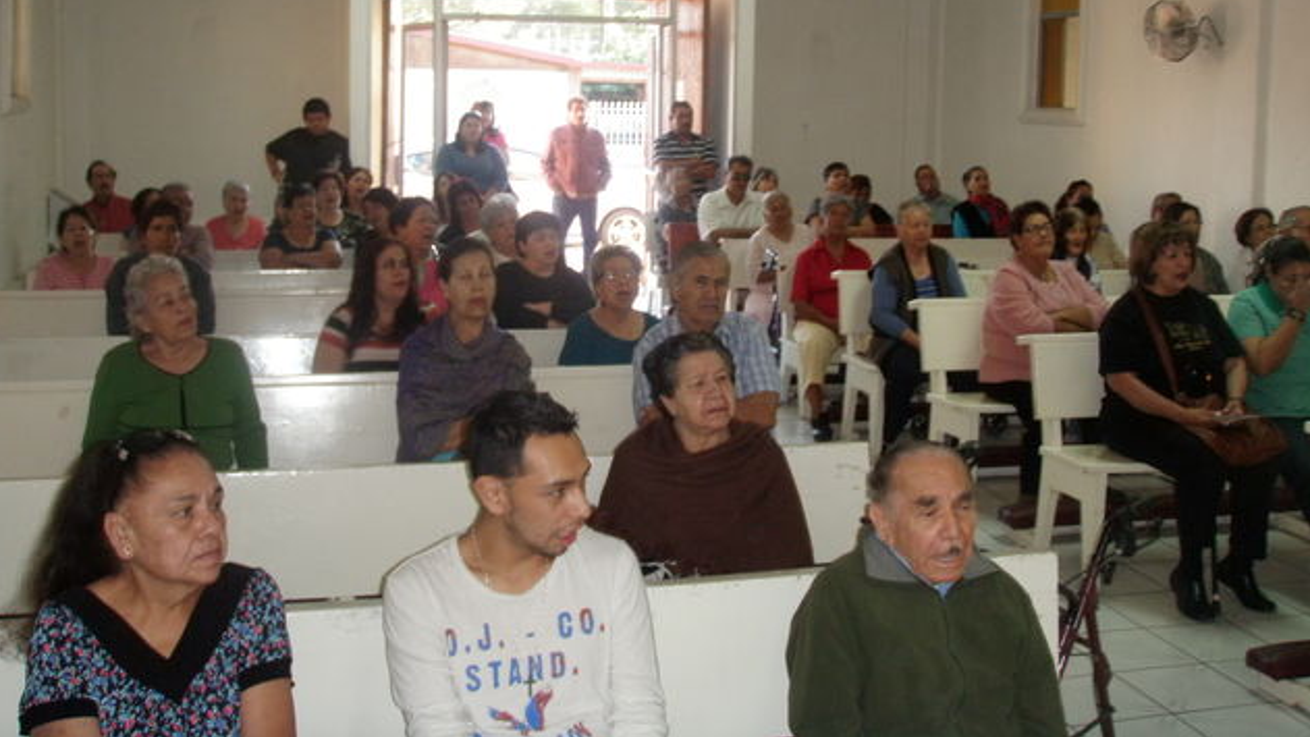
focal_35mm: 42
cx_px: 648
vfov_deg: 28.2
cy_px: 241
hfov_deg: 48.4
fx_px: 1459
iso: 250
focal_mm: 6.7
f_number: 3.5
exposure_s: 1/30
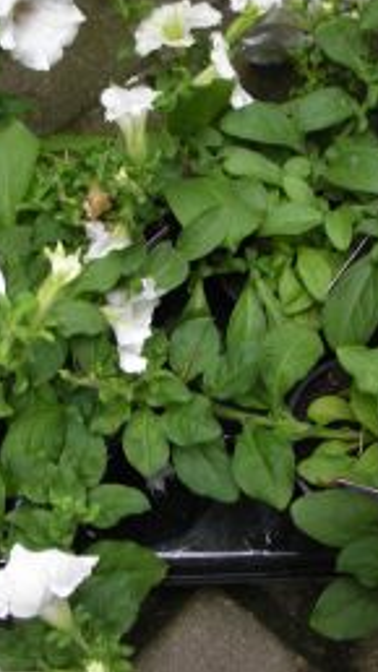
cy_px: 331
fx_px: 927
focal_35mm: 52
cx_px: 141
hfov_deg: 23.0
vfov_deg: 39.9
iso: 50
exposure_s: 1/40.7
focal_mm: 5.8
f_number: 3
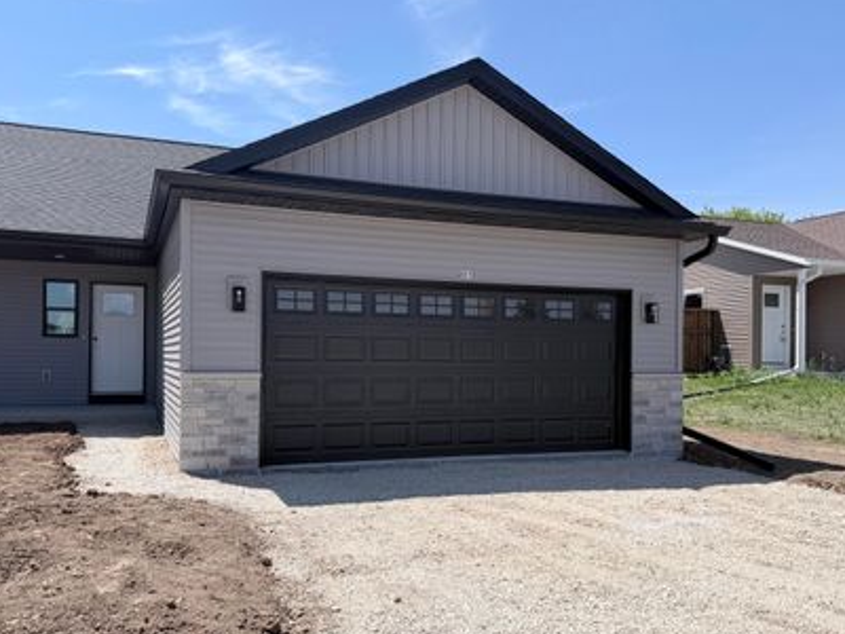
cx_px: 414
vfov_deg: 46.7
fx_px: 732
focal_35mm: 30
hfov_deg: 60.0
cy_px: 350
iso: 80
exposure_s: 1/4975
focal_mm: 6.76
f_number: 1.78
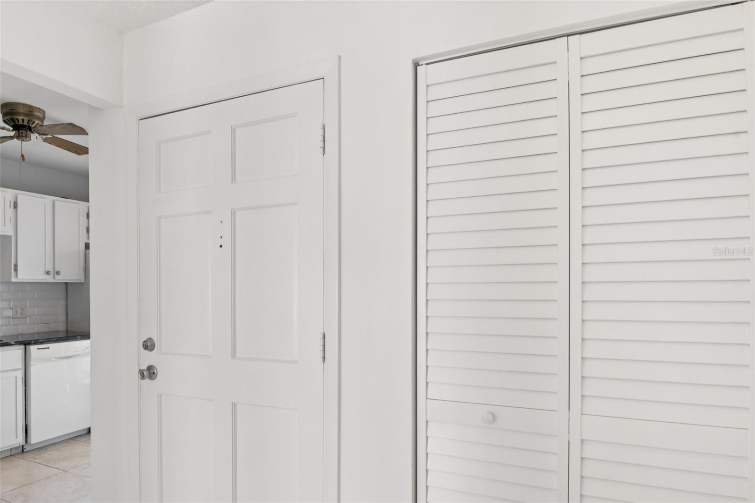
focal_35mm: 17
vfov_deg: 70.4
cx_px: 378
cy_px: 252
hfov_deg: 93.3
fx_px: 356
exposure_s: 1/50
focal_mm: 17
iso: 400
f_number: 8
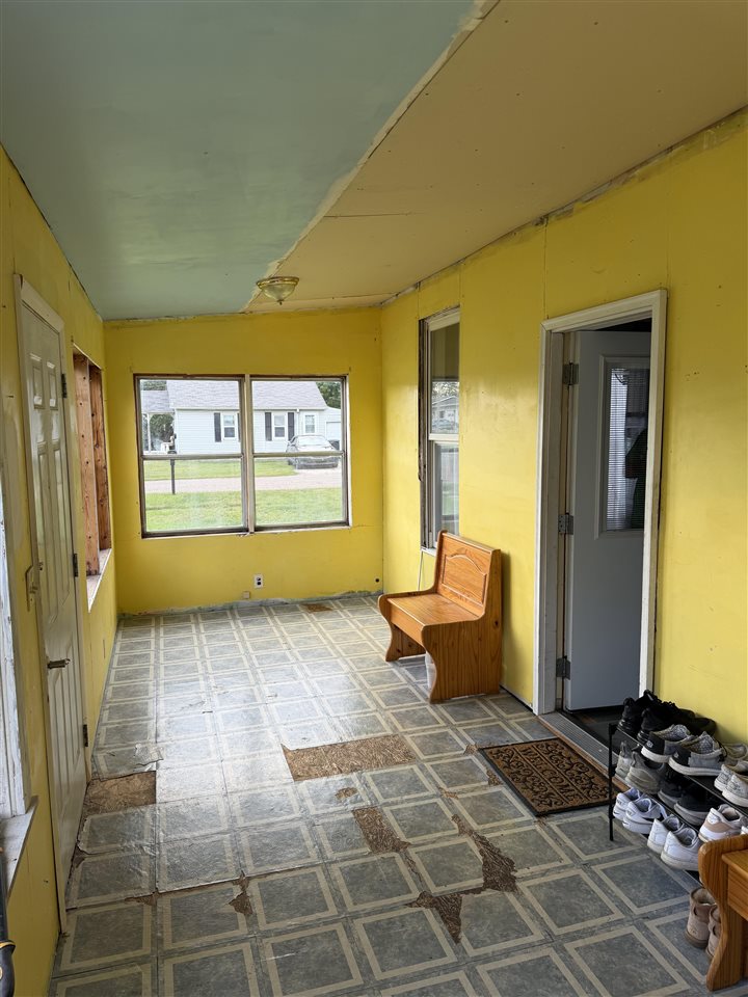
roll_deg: +0.6
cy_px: 498
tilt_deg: -5.7
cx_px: 374
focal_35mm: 24
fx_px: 691
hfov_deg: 56.8
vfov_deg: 71.6
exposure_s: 1/235
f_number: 1.78
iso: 64
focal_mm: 6.76
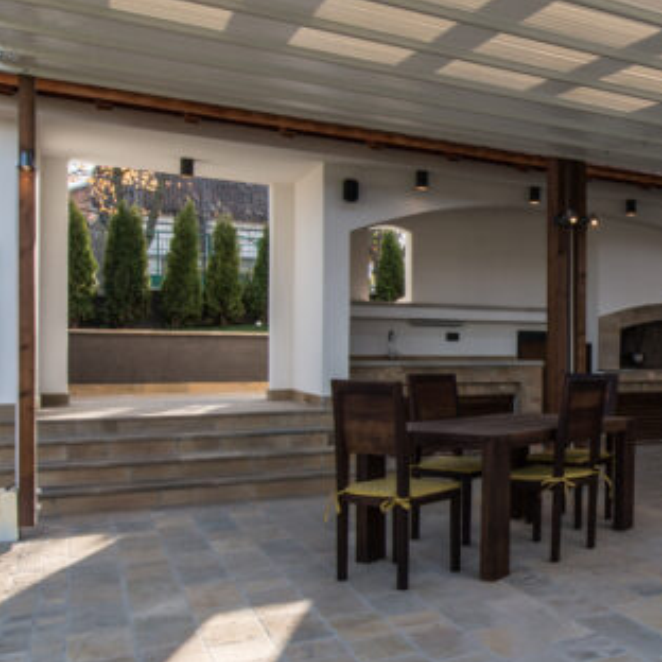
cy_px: 347
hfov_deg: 37.3
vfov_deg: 42.8
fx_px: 844
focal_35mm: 39
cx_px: 694
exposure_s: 1/20
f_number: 16
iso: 100
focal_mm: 14
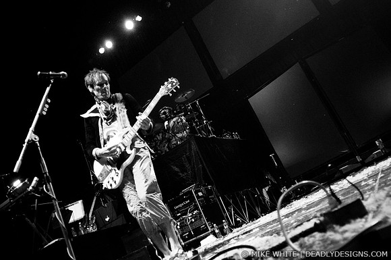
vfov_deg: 43.5
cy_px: 130
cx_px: 196
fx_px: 325
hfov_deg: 62.0
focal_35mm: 30
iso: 800
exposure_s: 1/200
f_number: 2.8
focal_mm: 20
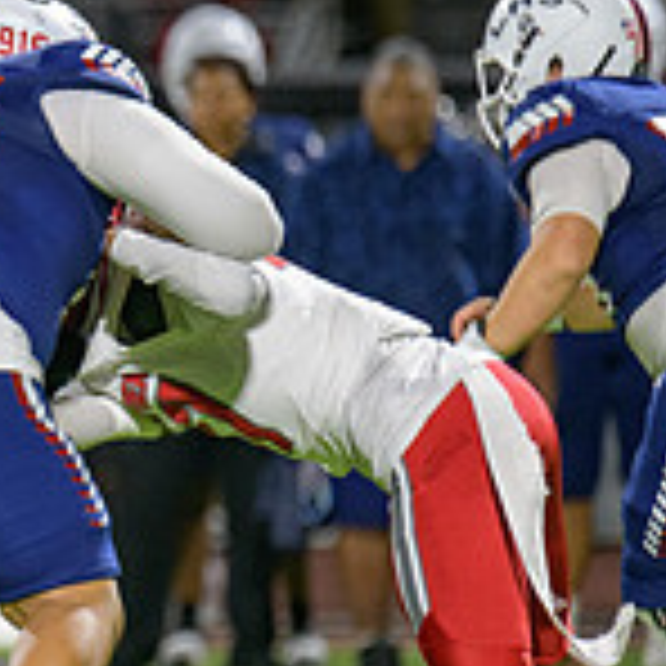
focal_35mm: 1000
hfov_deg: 1.8
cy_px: 394
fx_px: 21767
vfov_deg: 1.8
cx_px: -94
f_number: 2.8
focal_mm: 300
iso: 2000
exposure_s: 1/250
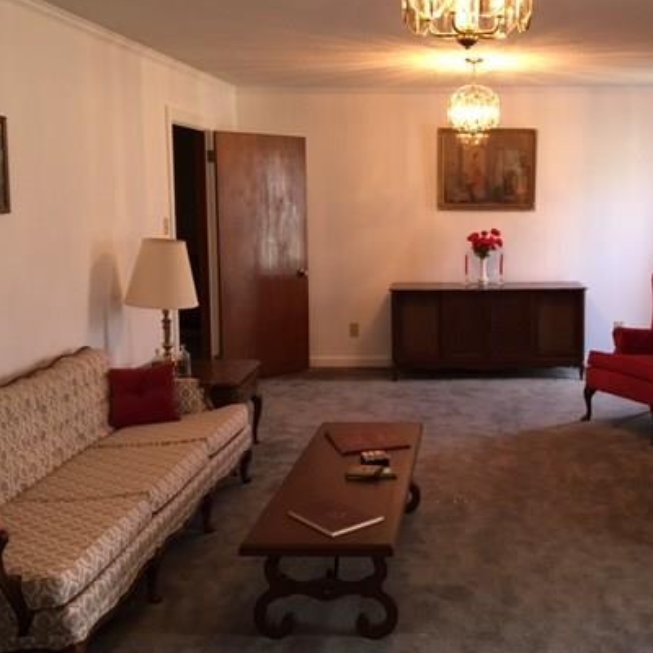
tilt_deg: -6.0
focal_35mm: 41
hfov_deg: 40.1
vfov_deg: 40.9
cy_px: 307
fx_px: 875
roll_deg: -0.5
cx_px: 465
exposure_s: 1/30
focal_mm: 4.15
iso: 125
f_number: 2.2
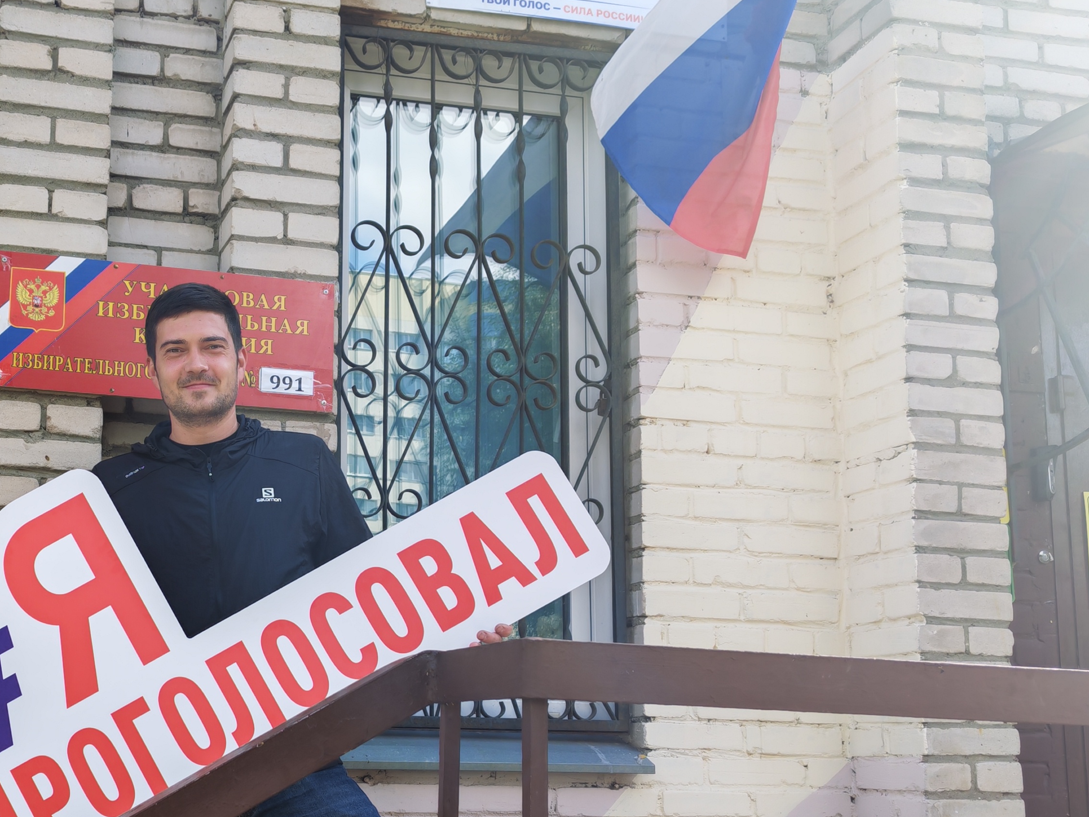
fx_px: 1542
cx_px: 269
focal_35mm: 49
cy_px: 567
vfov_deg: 29.4
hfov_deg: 37.9
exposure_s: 1/110
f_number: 1.9
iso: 50
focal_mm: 6.12
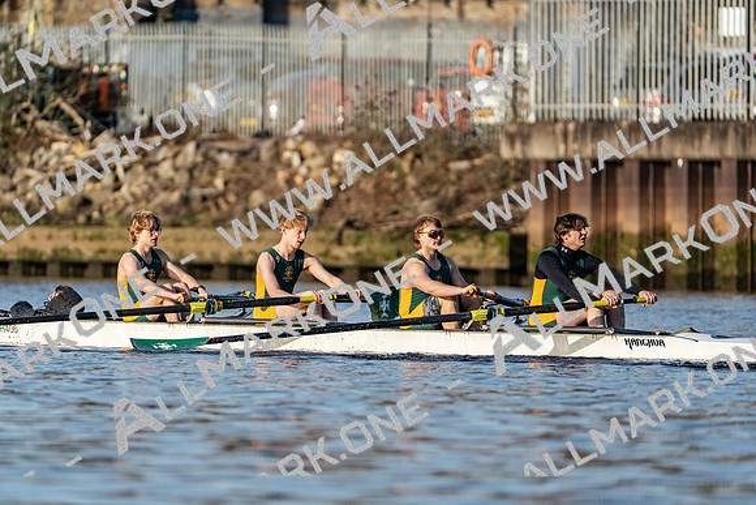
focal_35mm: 456
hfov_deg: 4.5
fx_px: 9578
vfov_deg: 3.0
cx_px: 378
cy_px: 252
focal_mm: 456
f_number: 6.3
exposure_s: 1/2000
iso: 400
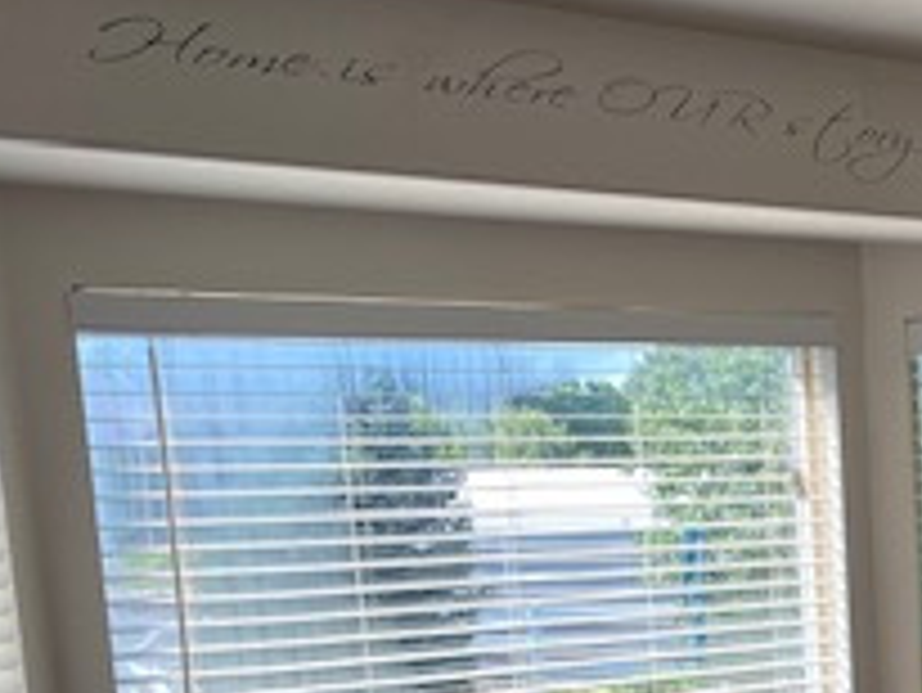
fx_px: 2159
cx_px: 1390
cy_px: 878
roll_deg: +0.6
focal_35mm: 81
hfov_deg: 20.5
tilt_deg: -11.7
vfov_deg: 17.2
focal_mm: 4.25
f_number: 1.8
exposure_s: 1/209
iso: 32
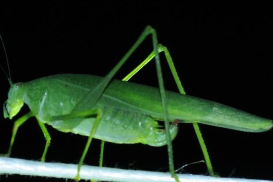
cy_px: 45
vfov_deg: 5.2
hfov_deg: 7.7
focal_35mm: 266
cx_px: 97
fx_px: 2015
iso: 1000
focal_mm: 105
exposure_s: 1/30
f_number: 9
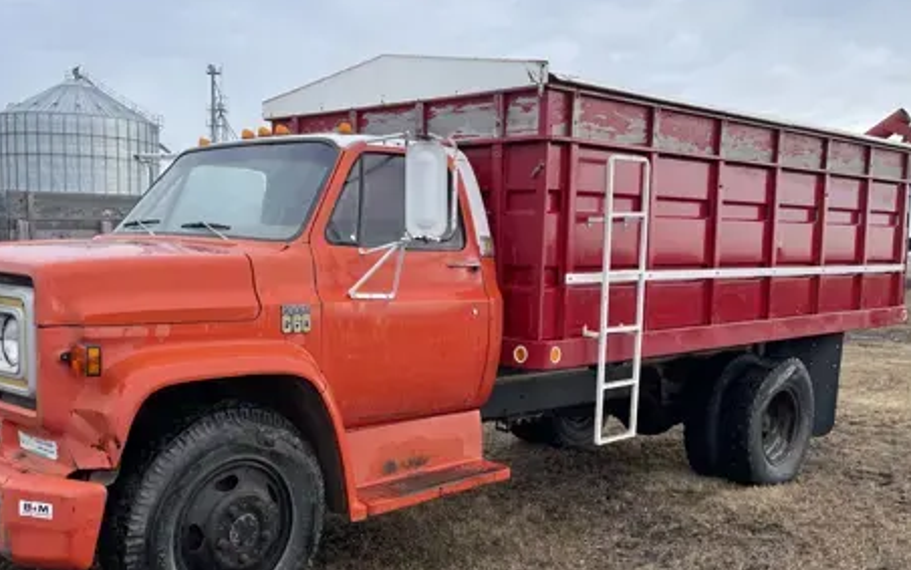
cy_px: 377
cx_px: 415
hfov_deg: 50.3
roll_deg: -0.7
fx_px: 969
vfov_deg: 32.6
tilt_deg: -7.1
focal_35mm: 39
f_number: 1.6
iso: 32
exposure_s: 1/754
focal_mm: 4.2
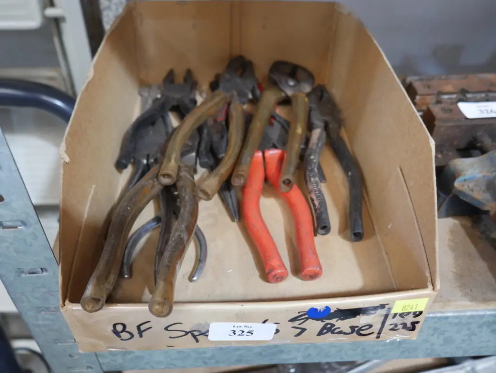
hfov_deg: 56.8
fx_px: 459
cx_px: 248
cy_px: 186
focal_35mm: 32
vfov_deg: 44.2
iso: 1000
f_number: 3.6
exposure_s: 1/60
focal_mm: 16
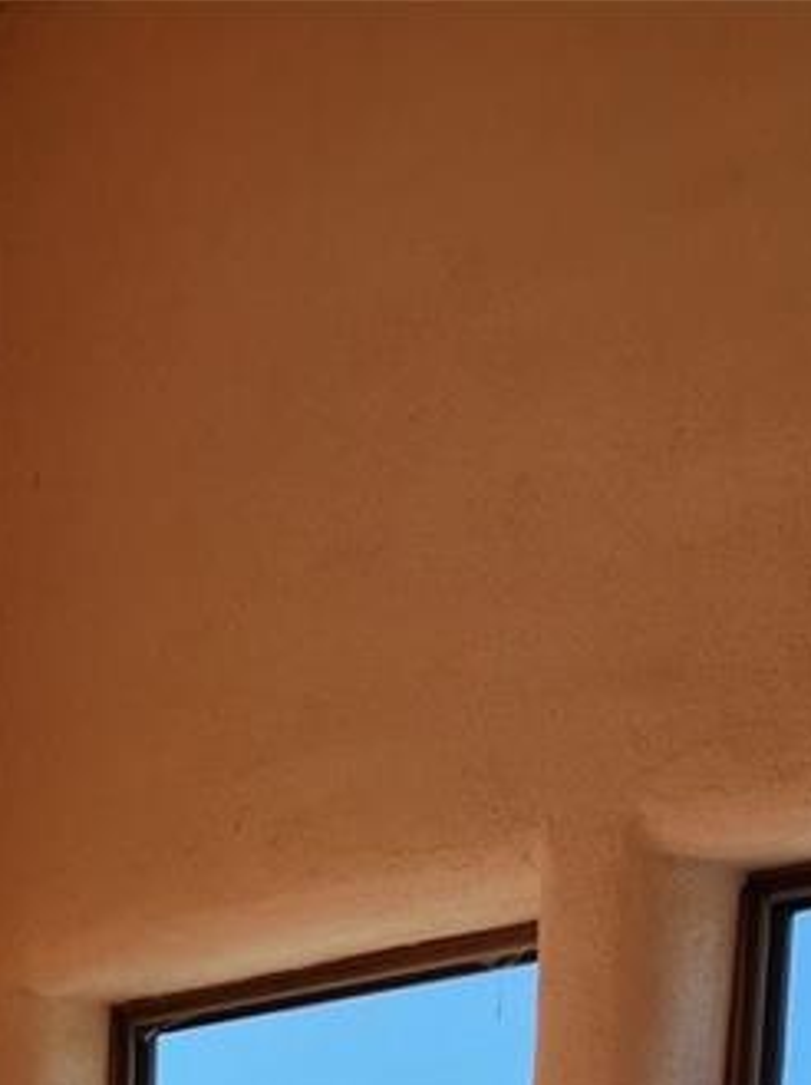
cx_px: -218
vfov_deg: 18.2
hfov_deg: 16.6
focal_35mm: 84
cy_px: 1975
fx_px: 2629
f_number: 1.8
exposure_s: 1/265
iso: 20
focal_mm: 5.4
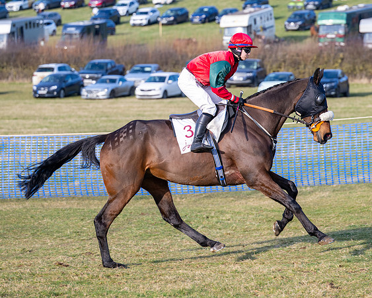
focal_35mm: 168
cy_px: 147
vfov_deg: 9.2
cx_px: 197
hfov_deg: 11.5
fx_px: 1846
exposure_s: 1/1000
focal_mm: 96
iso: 125
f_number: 2.8
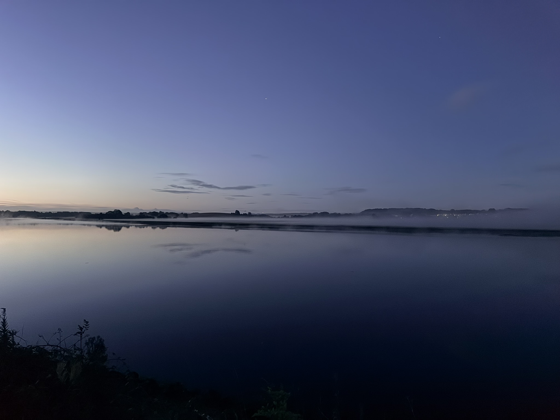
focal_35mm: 24
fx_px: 388
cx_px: 280
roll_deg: -0.7
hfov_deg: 71.6
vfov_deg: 56.8
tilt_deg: +1.5
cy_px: 210
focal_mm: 6.76
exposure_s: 1/45
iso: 2000
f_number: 1.78
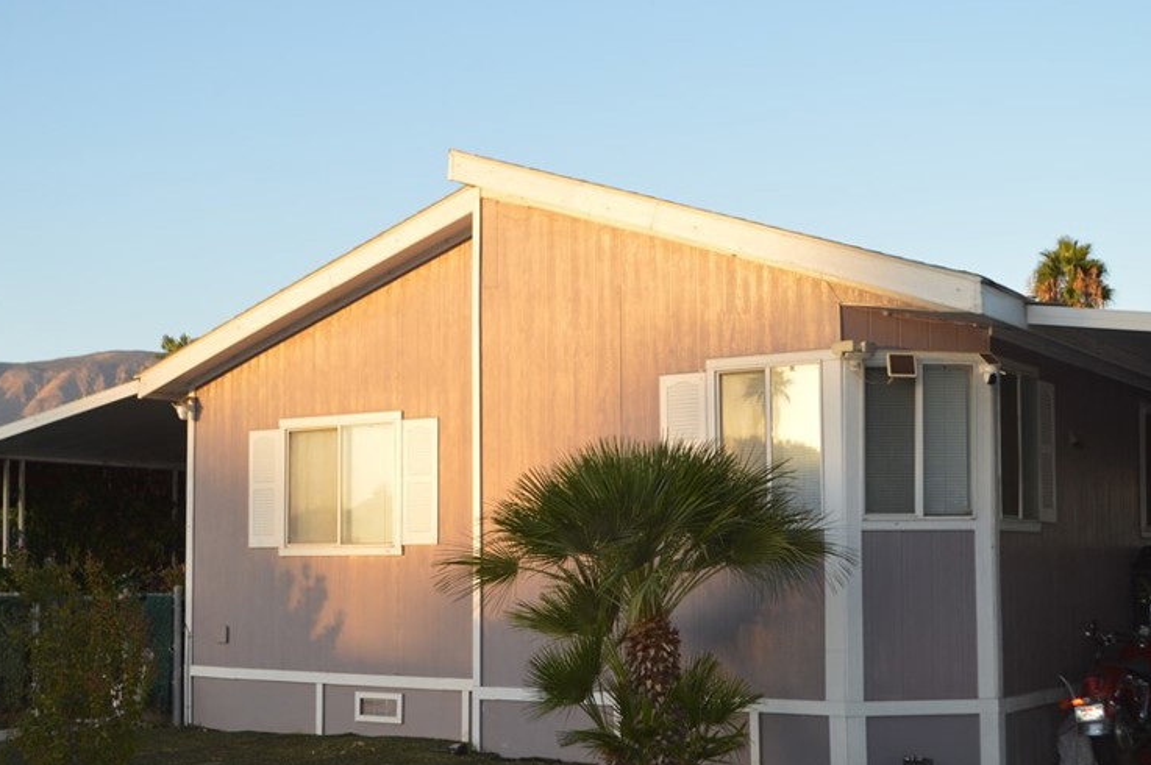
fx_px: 1597
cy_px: 478
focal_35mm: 50
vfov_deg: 26.9
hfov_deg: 39.6
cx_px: 554
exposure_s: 1/125
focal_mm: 24
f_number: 4
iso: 140
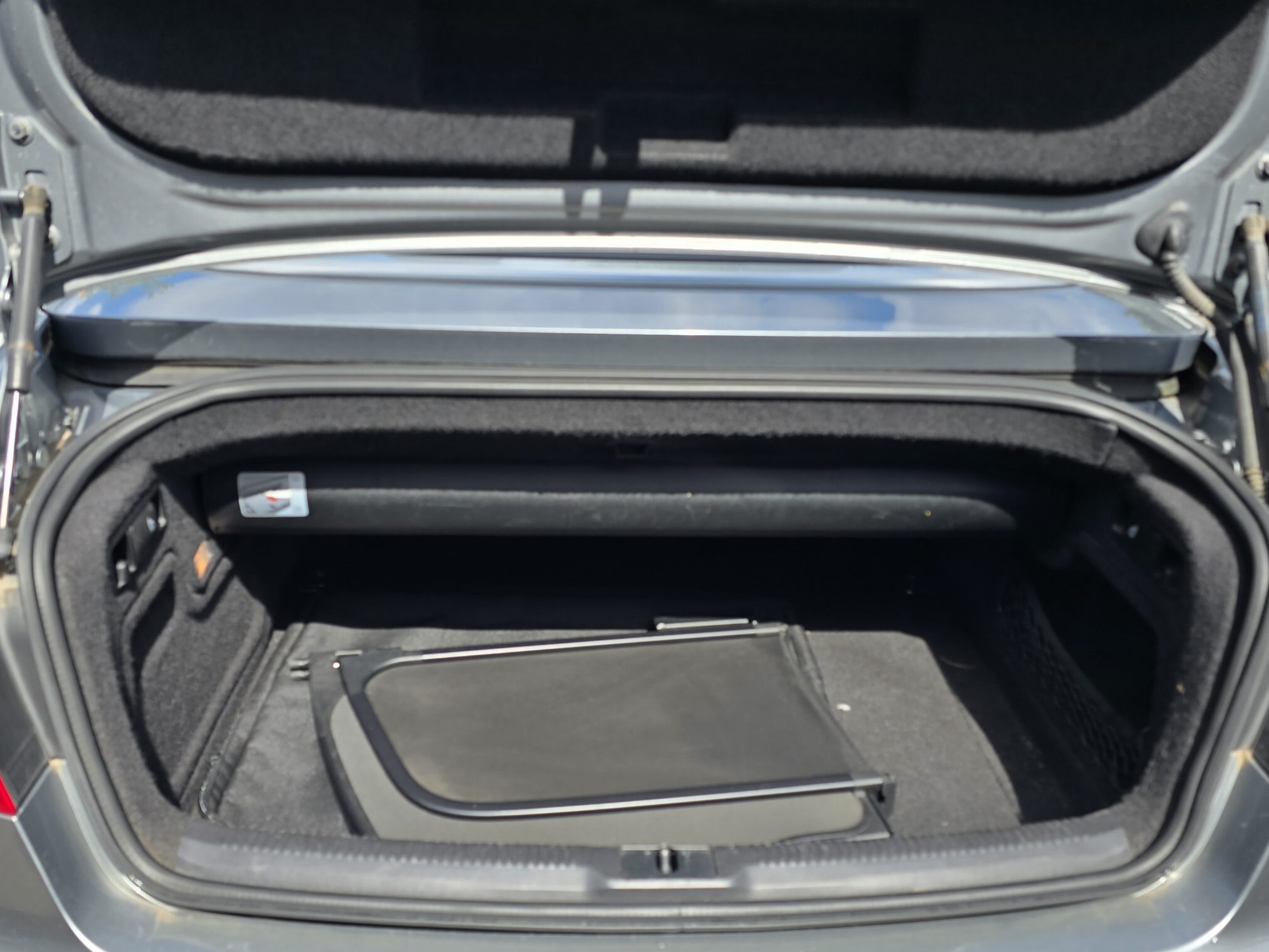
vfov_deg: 48.1
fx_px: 1063
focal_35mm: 29
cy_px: 547
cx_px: 621
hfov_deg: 61.6
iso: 12
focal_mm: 6.3
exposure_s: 1/976
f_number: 1.7
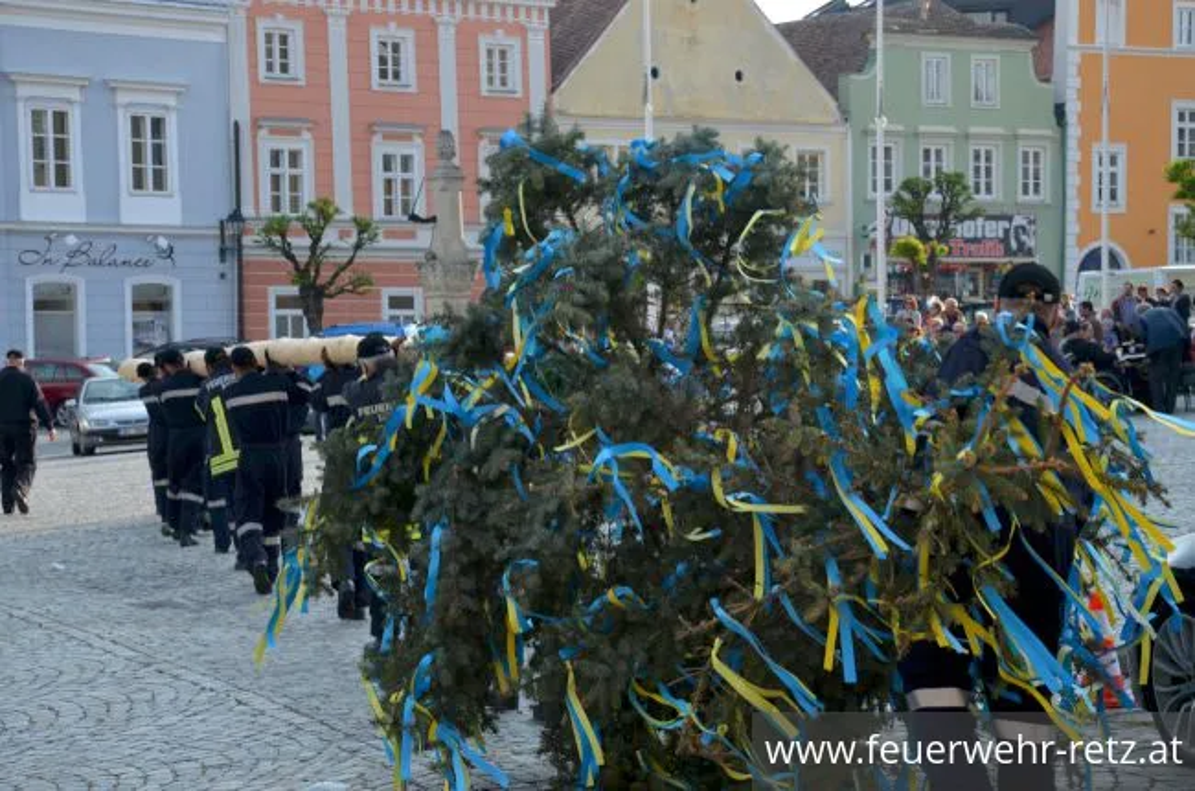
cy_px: 396
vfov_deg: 17.4
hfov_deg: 26.1
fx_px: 2583
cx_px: 598
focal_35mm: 78
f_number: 8
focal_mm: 52
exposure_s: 1/250
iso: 200
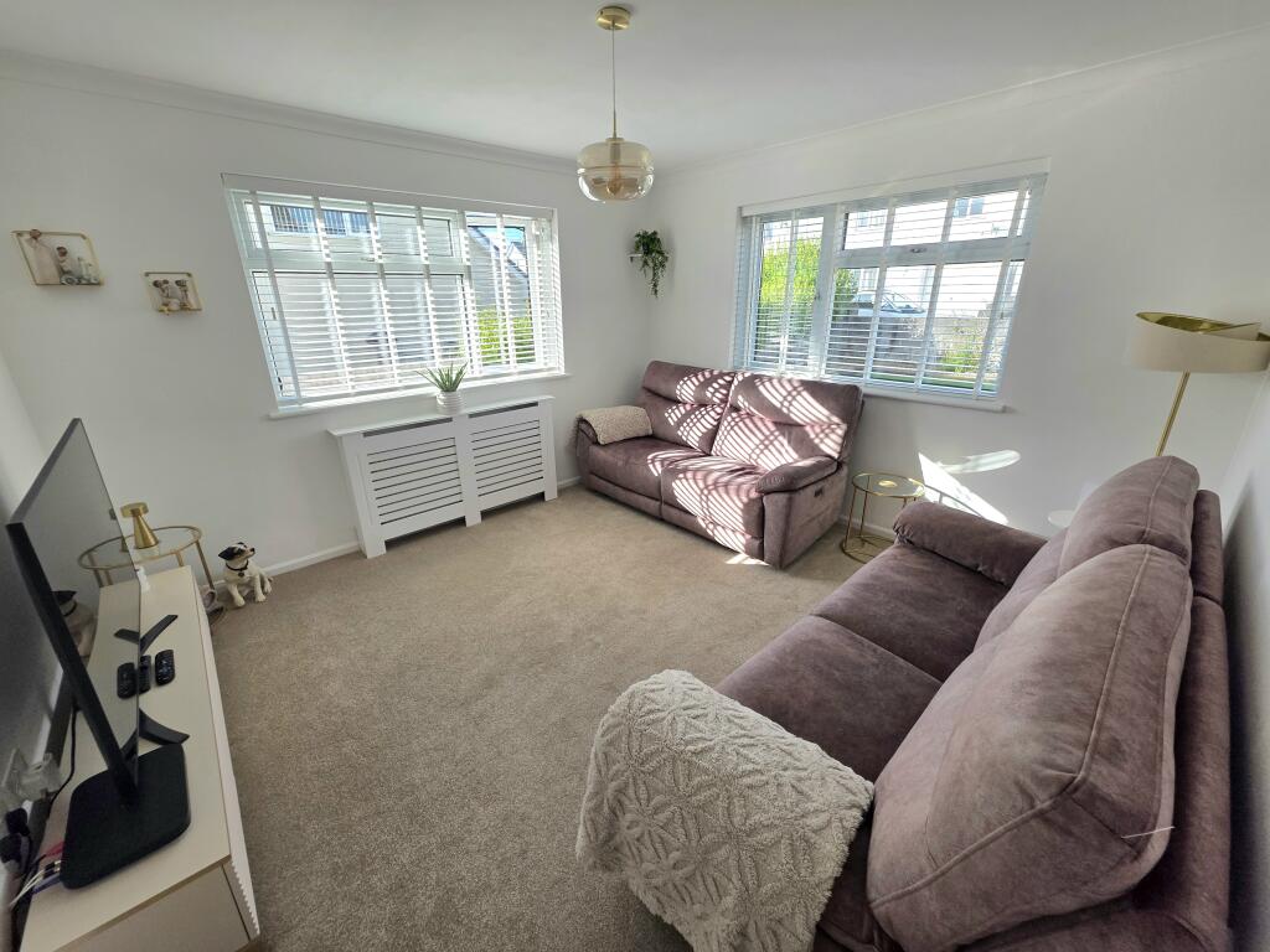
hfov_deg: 106.2
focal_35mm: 13
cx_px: 635
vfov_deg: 89.9
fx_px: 477
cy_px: 476
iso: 40
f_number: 1.9
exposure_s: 1/435
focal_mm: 2.2
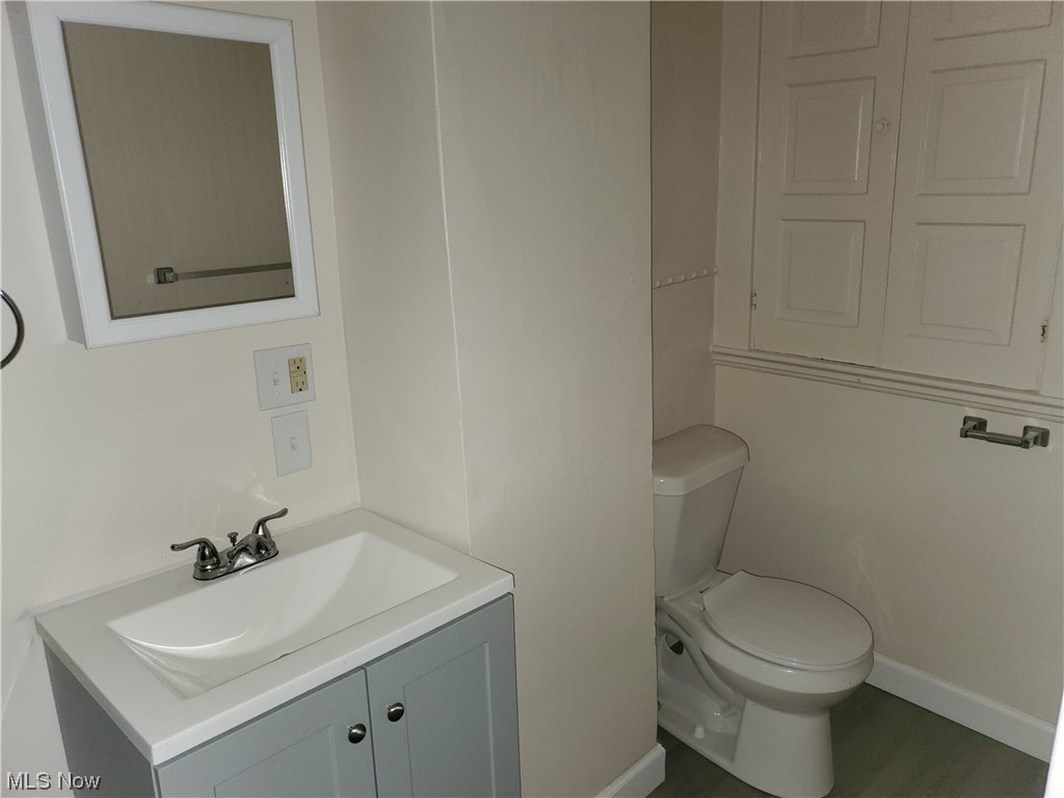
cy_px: 399
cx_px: 532
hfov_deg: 67.3
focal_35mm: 26
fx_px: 799
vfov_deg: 53.1
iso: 125
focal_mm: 4.3
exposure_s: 1/24
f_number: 1.5
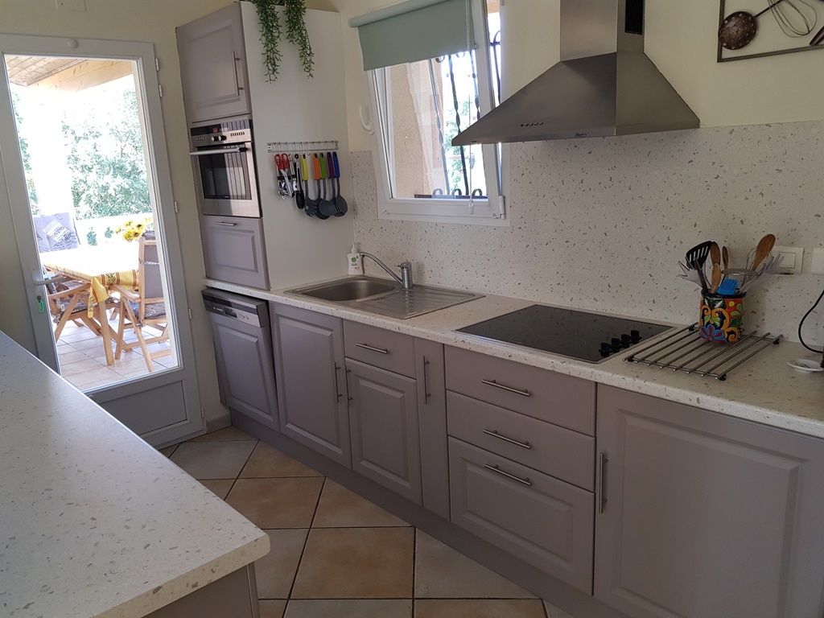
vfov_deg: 53.1
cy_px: 309
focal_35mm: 26
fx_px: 619
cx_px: 412
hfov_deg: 67.3
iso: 80
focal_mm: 4.2
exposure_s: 1/50
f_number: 1.7
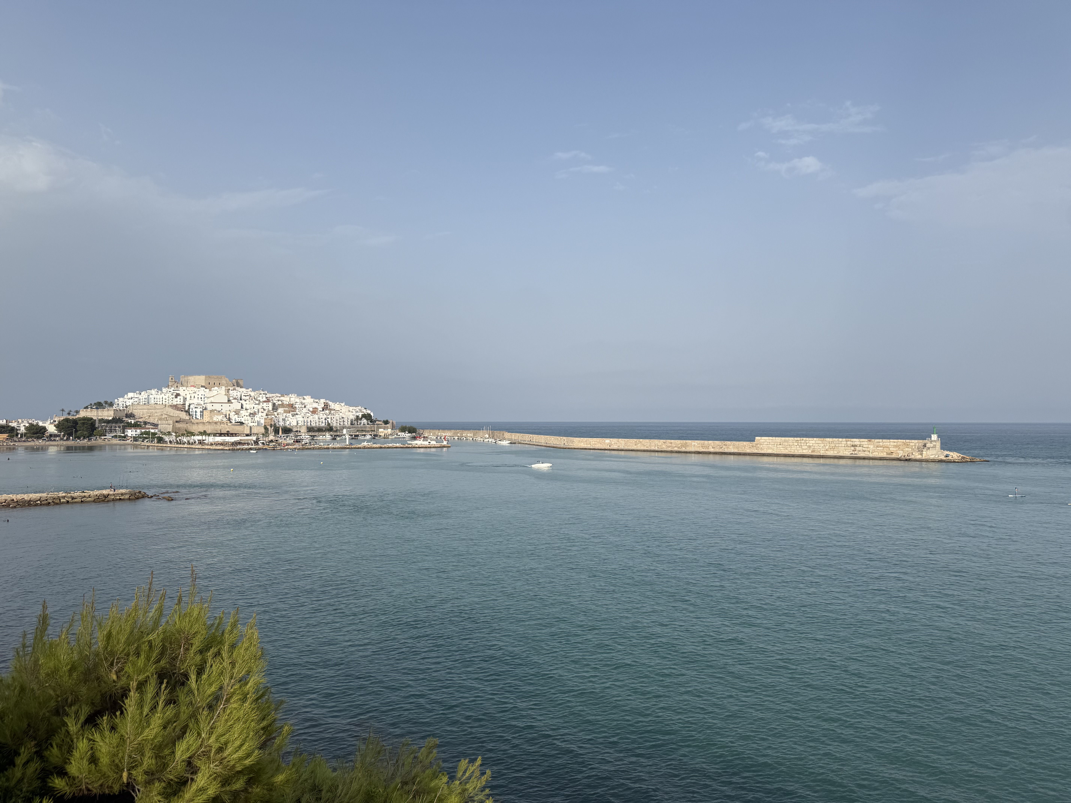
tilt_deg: +1.4
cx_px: 536
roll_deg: -0.4
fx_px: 743
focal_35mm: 24
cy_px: 402
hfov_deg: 71.6
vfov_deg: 56.8
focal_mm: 6.76
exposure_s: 1/5714
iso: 80
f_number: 1.78
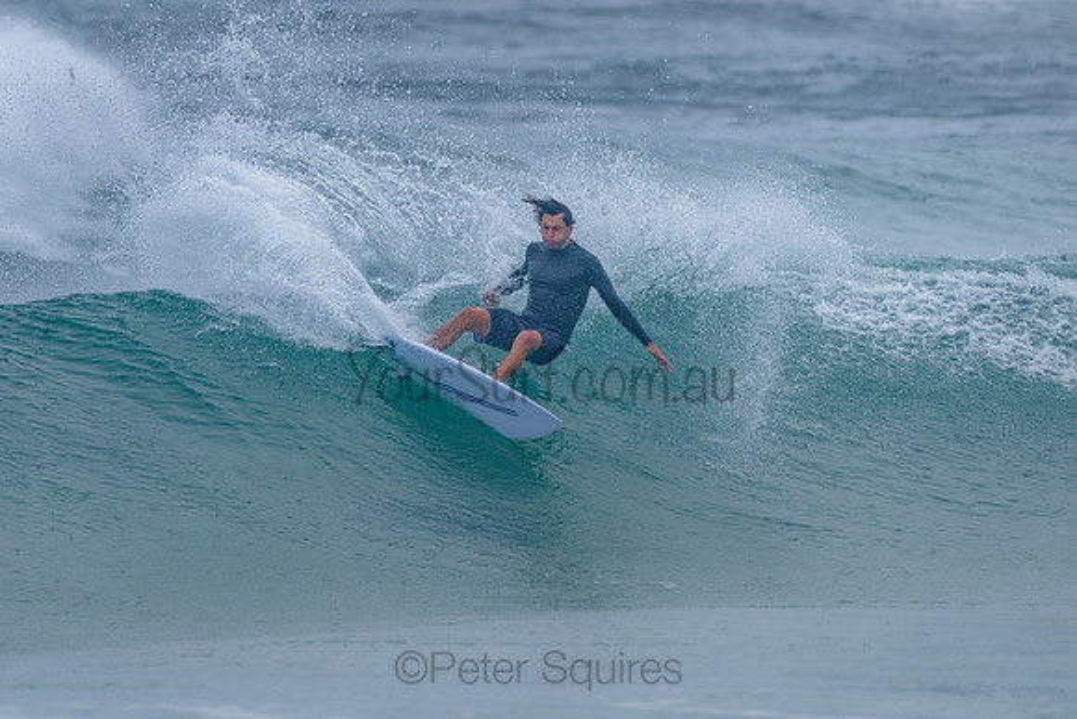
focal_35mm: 613
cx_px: 431
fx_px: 18334
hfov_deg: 3.4
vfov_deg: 2.2
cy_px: 283
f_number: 5.6
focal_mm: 500
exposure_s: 1/2000
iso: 450
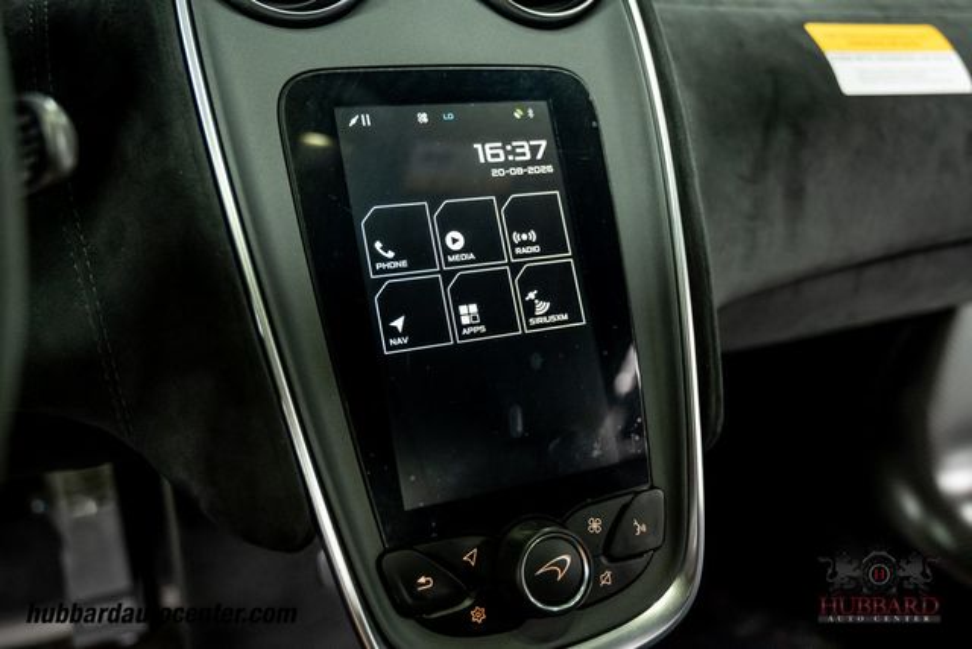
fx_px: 851
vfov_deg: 41.7
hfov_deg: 59.5
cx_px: 486
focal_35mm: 32
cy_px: 324
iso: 3200
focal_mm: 31.5
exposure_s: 1/60
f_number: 4
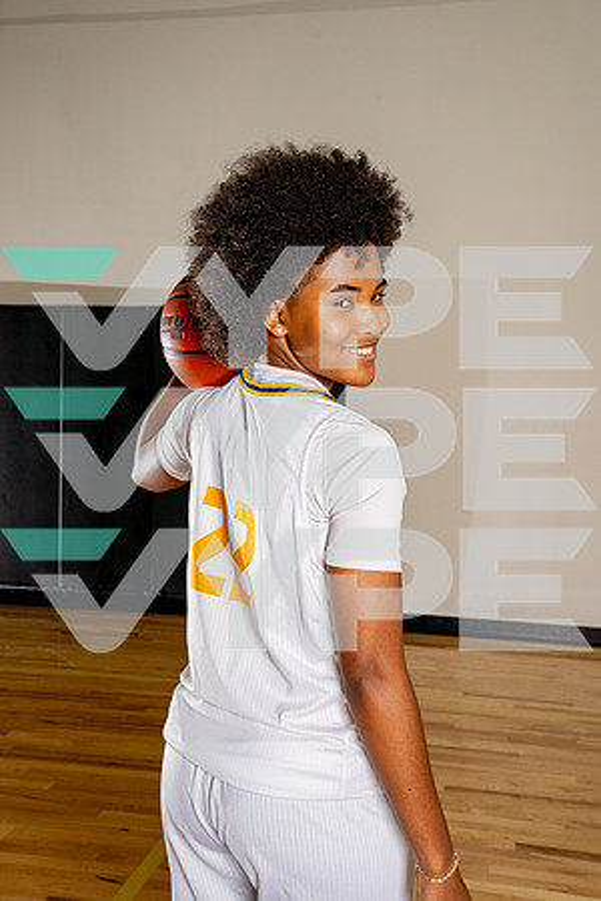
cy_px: 450
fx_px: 994
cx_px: 300
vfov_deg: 48.8
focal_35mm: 40
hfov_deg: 33.6
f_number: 8
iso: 640
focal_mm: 39.7
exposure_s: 1/200
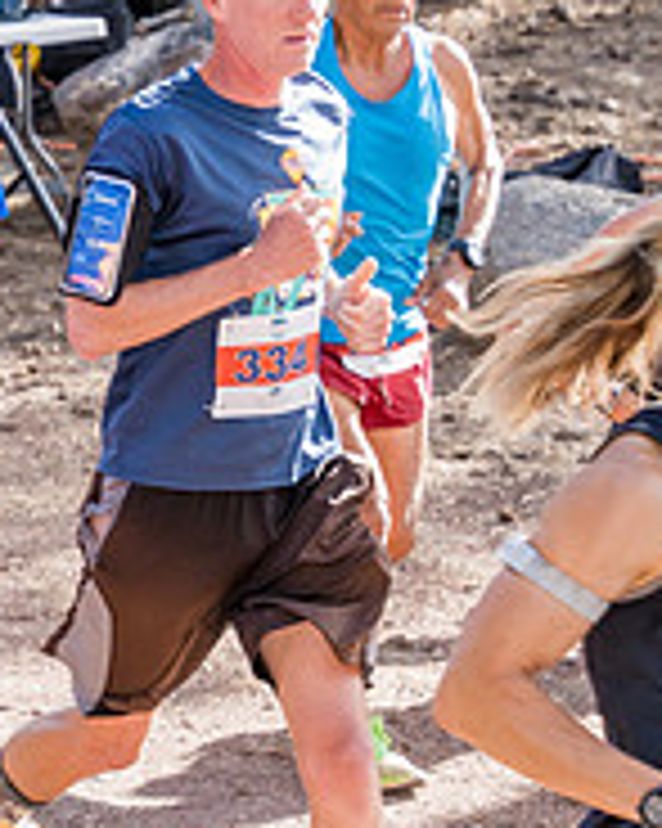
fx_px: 5074
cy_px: 470
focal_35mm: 207
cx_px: -378
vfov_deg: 9.3
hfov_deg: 7.3
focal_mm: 70
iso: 800
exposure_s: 1/500
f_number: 5
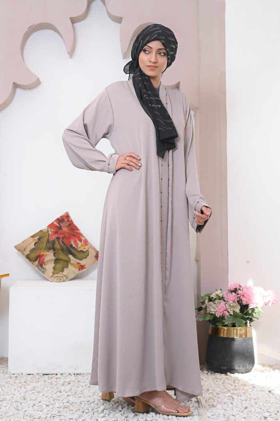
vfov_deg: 39.6
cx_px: 140
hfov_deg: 27.0
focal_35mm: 50
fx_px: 584
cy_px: 210
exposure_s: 1/200
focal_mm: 50
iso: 125
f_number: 4
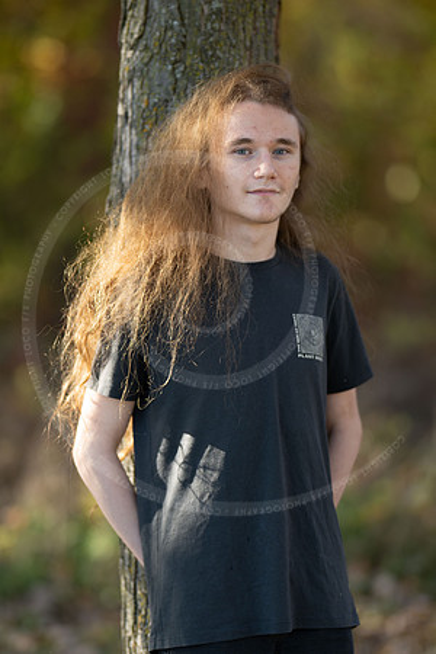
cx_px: 218
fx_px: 2307
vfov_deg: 16.1
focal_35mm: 127
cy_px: 327
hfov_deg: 10.8
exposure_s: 1/1000
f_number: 1.2
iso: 80
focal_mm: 85
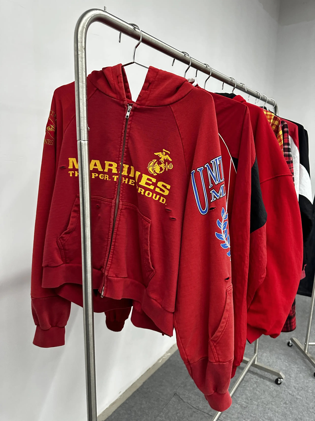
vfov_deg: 71.6
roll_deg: +0.6
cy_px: 210
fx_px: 291
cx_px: 158
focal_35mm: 24
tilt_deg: -10.2
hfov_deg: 56.8
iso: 400
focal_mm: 6.86
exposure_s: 1/50
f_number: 1.78
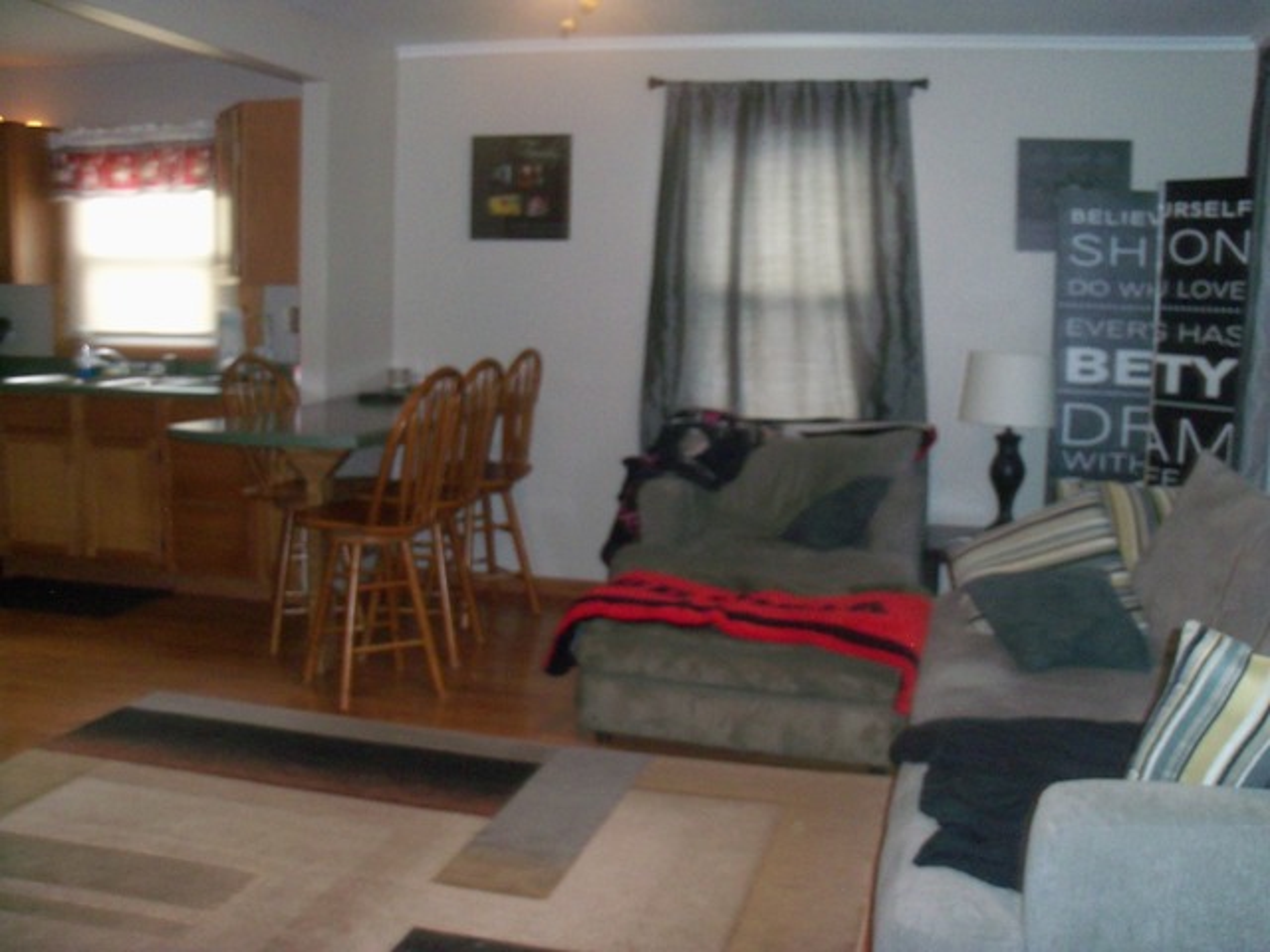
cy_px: 476
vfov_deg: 40.7
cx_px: 635
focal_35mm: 35
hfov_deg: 52.6
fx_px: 1284
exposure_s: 1/30
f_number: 3
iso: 250
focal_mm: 6.3
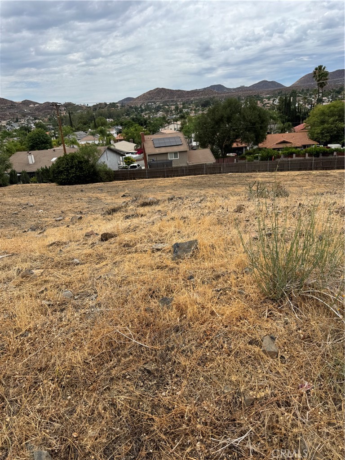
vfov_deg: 71.6
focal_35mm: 24
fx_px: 319
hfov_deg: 56.8
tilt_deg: -19.3
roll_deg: +5.3
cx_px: 172
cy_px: 230
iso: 80
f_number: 1.78
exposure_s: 1/4310
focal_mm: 6.76
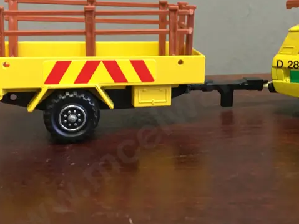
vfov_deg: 23.4
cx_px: 248
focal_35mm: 62
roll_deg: +0.9
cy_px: 61
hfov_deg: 30.3
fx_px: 535
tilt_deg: -7.2
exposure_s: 1/17
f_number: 2.2
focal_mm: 4.15
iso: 80
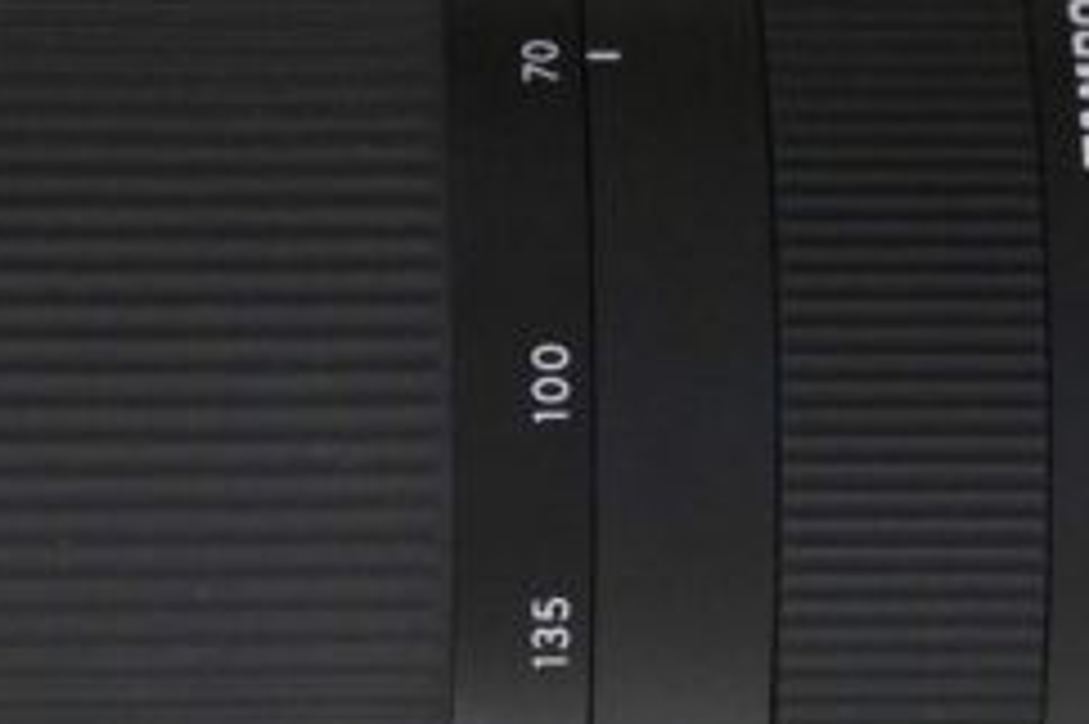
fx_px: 7678
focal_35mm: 254
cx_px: 333
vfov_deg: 5.4
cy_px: 528
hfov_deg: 8.1
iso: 6400
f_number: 5.6
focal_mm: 60
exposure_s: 1/125
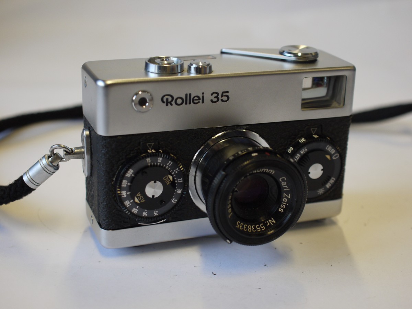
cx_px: 206
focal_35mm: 60
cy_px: 154
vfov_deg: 24.4
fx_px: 714
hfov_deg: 32.2
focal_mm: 30
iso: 400
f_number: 4
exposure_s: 1/160
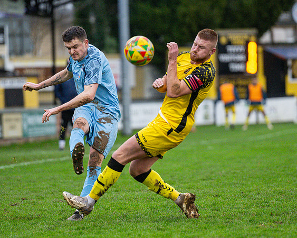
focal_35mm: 333
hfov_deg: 5.8
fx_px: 2930
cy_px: 116
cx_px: 135
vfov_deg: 4.6
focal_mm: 185
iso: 2000
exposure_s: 1/1600
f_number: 2.8
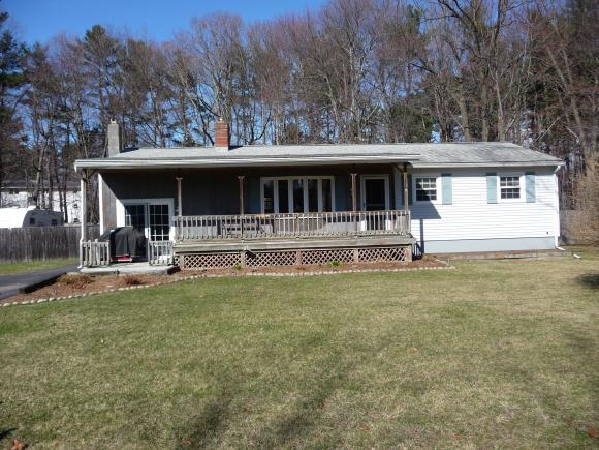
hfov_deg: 63.4
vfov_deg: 49.7
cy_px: 225
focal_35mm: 28
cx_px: 300
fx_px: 485
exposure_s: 1/1000
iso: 100
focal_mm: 4.7
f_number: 3.3
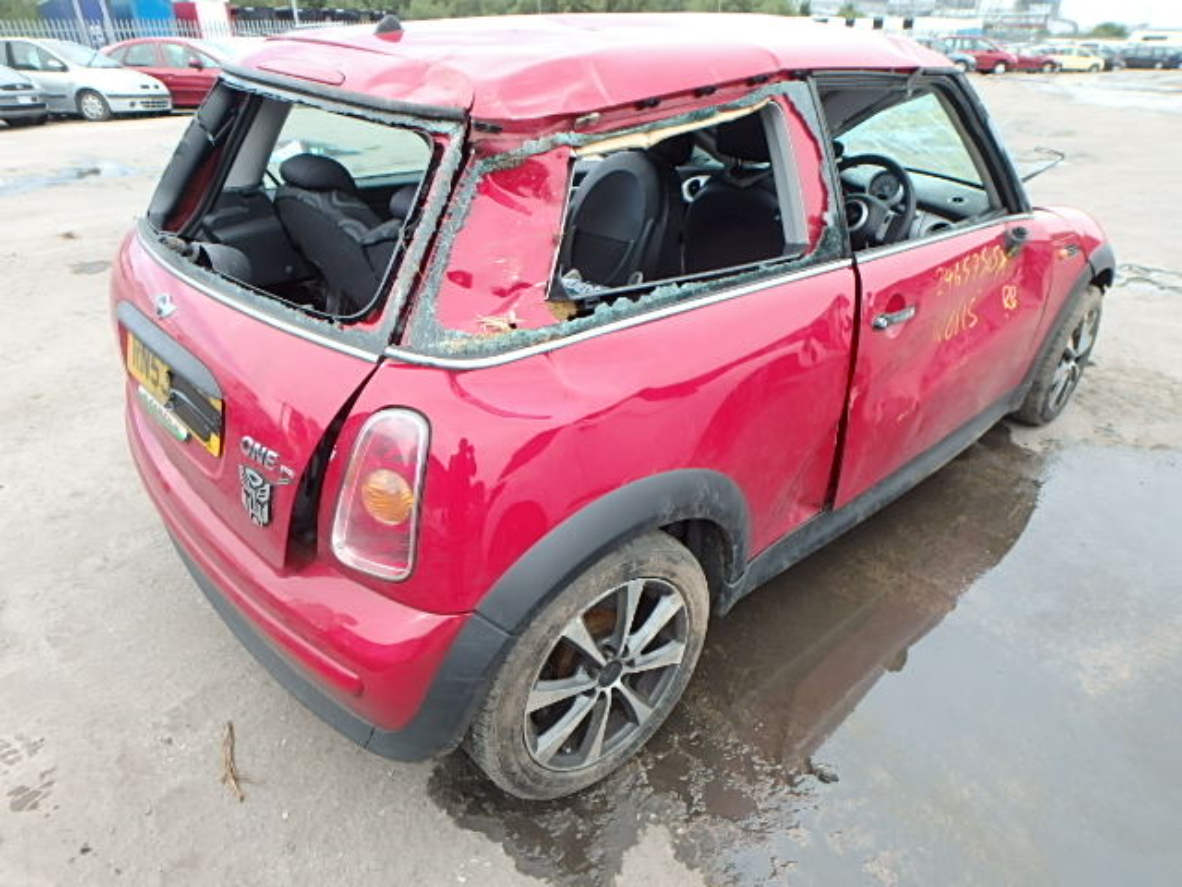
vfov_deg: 63.4
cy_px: 444
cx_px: 591
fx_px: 717
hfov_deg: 79.0
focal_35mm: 21
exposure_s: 1/200
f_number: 3.5
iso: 125
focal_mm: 3.7
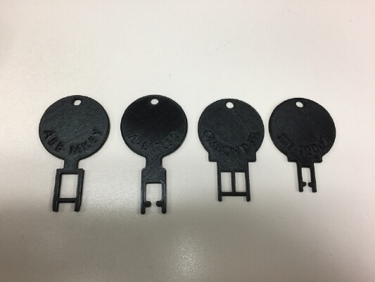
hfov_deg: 61.6
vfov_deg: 48.2
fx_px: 314
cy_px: 141
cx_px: 188
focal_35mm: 29
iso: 32
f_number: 2.2
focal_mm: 4.15
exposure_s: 1/15
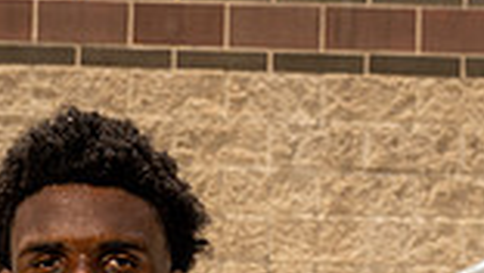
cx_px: 112
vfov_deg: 9.9
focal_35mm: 109
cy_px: 627
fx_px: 1400
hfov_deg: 19.5
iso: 50
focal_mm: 36
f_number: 6.3
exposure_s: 1/200
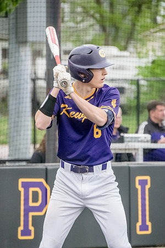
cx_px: 82
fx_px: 2269
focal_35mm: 330
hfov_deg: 4.2
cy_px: 124
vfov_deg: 6.2
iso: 5000
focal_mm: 220
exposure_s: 1/1600
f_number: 5.6
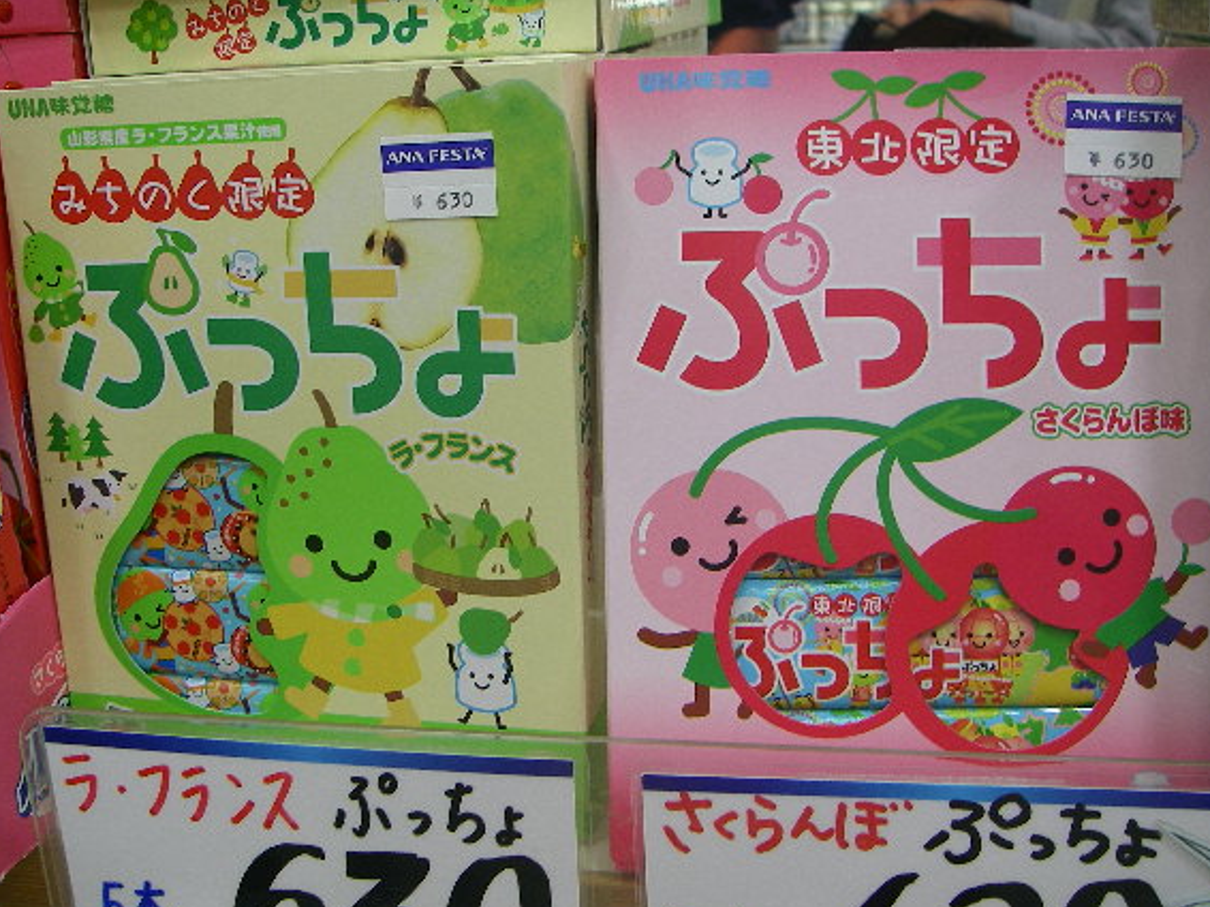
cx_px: 592
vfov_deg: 33.6
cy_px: 492
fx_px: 1502
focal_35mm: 43
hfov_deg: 43.9
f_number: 3.3
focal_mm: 6.3
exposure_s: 1/50
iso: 80
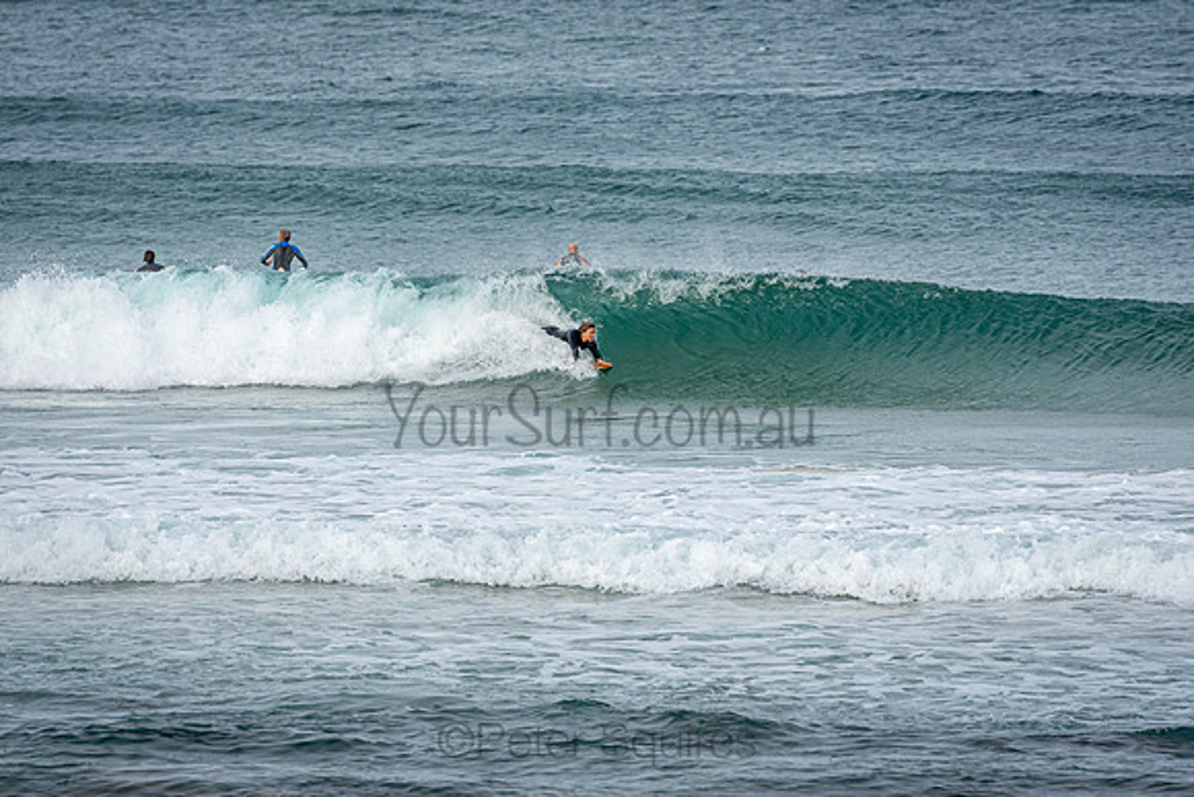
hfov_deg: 6.1
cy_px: 363
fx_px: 11285
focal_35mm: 340
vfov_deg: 4.0
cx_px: 650
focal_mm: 200
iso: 200
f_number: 5
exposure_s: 1/1600
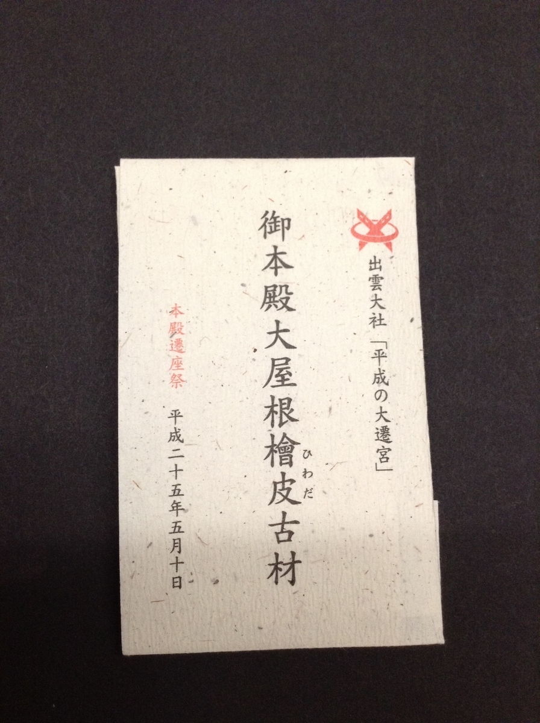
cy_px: 362
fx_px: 688
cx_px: 270
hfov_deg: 42.8
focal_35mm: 33
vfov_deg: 55.4
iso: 100
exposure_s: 1/24
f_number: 2.4
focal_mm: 3.3
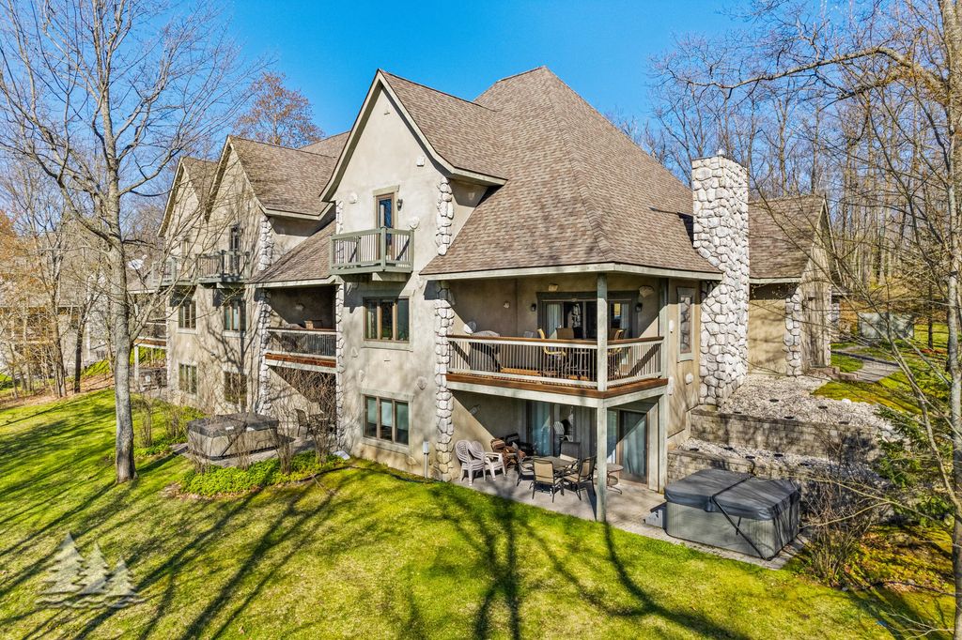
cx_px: 481
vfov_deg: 57.2
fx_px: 588
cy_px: 320
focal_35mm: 22
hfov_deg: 78.6
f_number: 2.8
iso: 100
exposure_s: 1/1250
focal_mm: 8.38
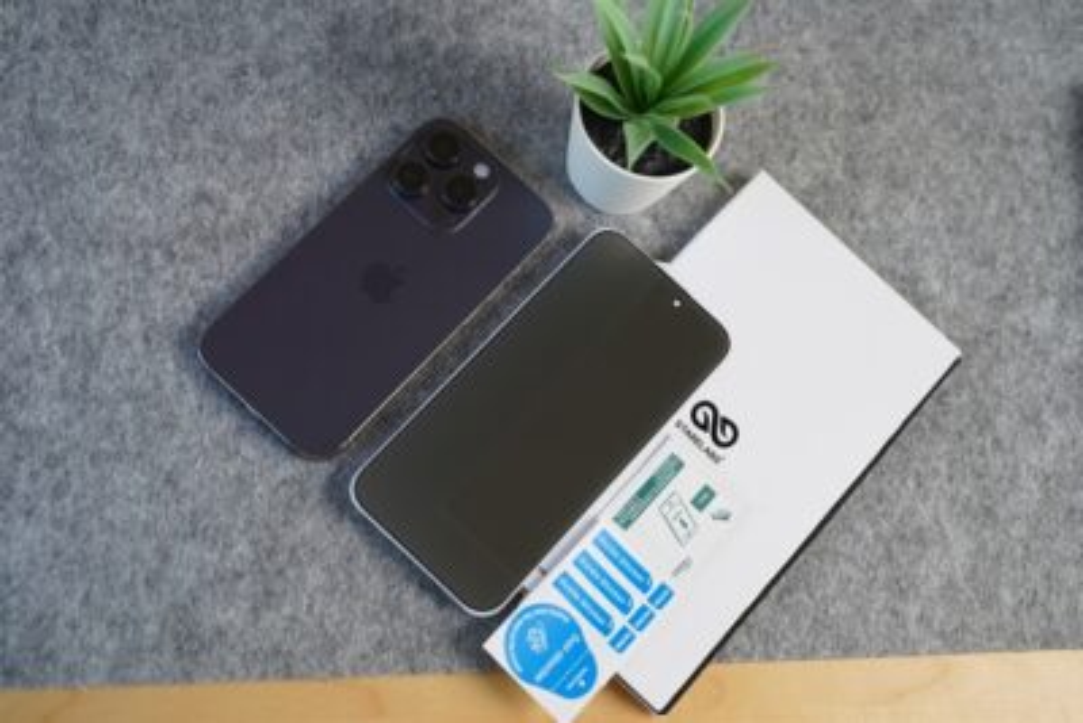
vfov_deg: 28.7
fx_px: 1414
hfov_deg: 41.9
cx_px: 542
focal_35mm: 47
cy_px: 362
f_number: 4
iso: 1000
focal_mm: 47
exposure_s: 1/160
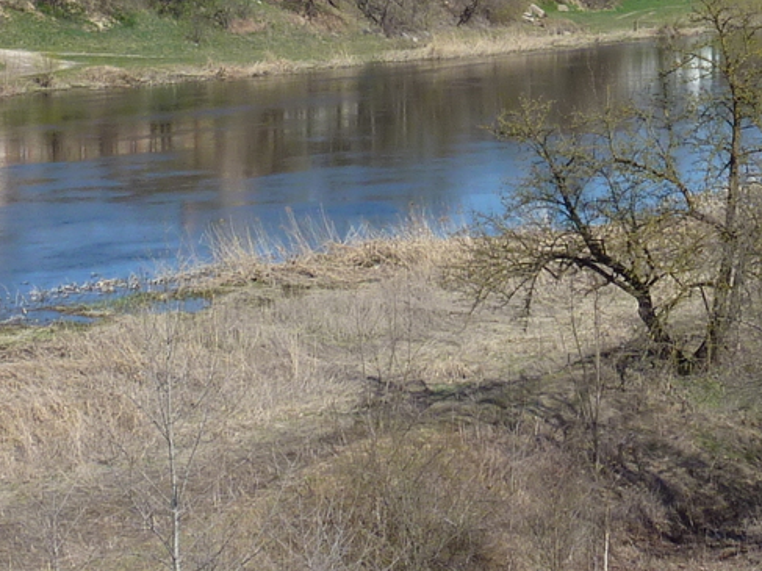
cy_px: 0
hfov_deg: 14.2
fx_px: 3037
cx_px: 629
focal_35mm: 138
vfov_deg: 10.6
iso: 80
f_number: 5
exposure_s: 1/400
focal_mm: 6.9
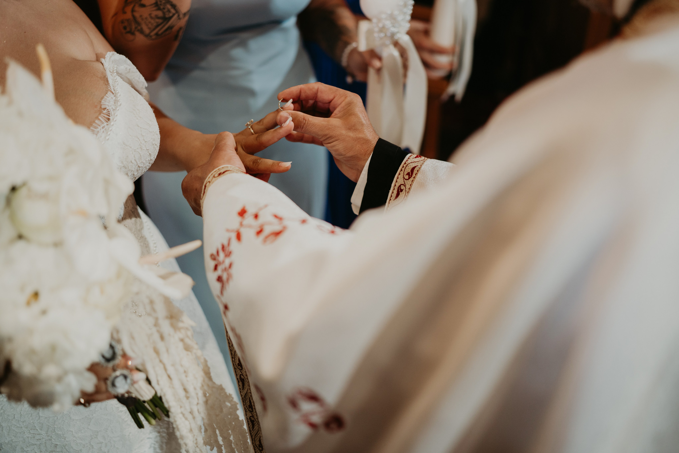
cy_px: 226
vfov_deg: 37.9
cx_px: 340
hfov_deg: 54.4
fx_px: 660
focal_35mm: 35
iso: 500
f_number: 1.4
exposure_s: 1/400
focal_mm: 35
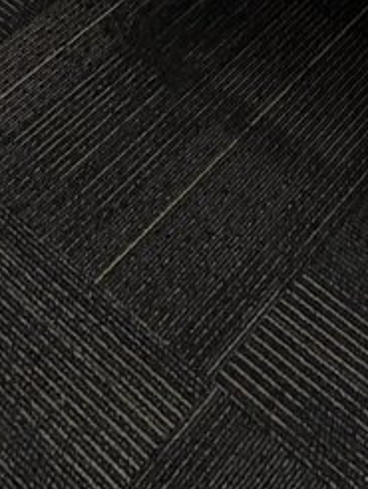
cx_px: 424
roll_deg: +0.3
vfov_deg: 13.0
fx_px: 1288
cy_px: -814
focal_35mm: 91
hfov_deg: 15.7
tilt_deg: -7.4
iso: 160
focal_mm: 2.22
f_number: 2.2
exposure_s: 1/120
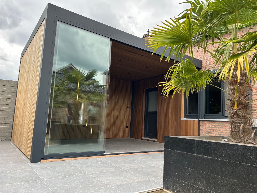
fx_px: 193
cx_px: 128
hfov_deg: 67.3
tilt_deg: +6.9
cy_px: 96
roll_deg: -2.7
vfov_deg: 53.1
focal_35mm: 26
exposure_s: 1/476
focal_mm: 5.7
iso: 50
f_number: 1.5
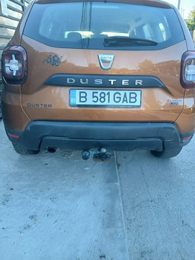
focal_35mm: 26
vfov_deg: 67.3
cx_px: 98
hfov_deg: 53.1
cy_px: 130
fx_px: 195
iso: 50
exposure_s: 1/50.3
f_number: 1.8
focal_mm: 3.98
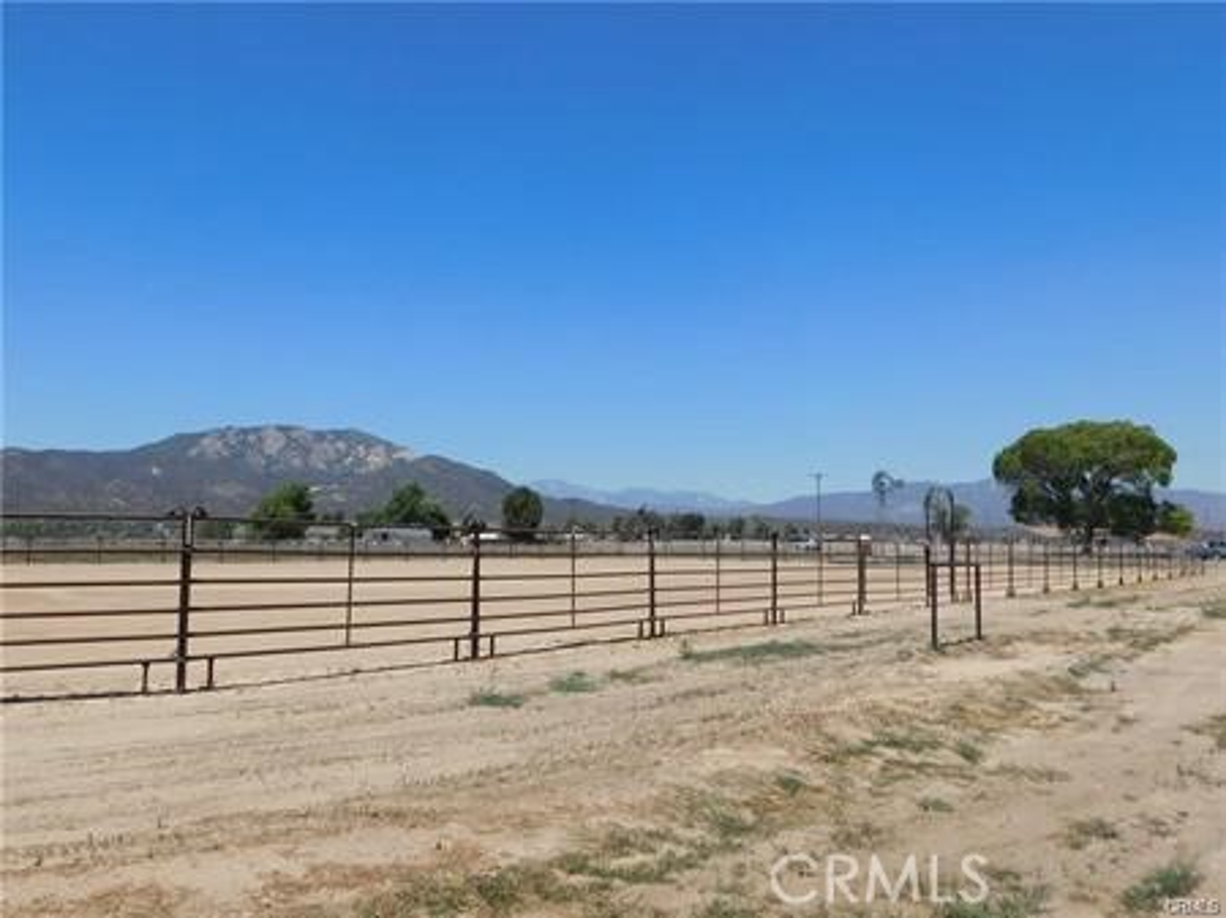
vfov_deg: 46.8
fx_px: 1062
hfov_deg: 60.0
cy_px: 459
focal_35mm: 30
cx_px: 613
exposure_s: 1/640
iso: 125
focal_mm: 5.3
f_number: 6.4
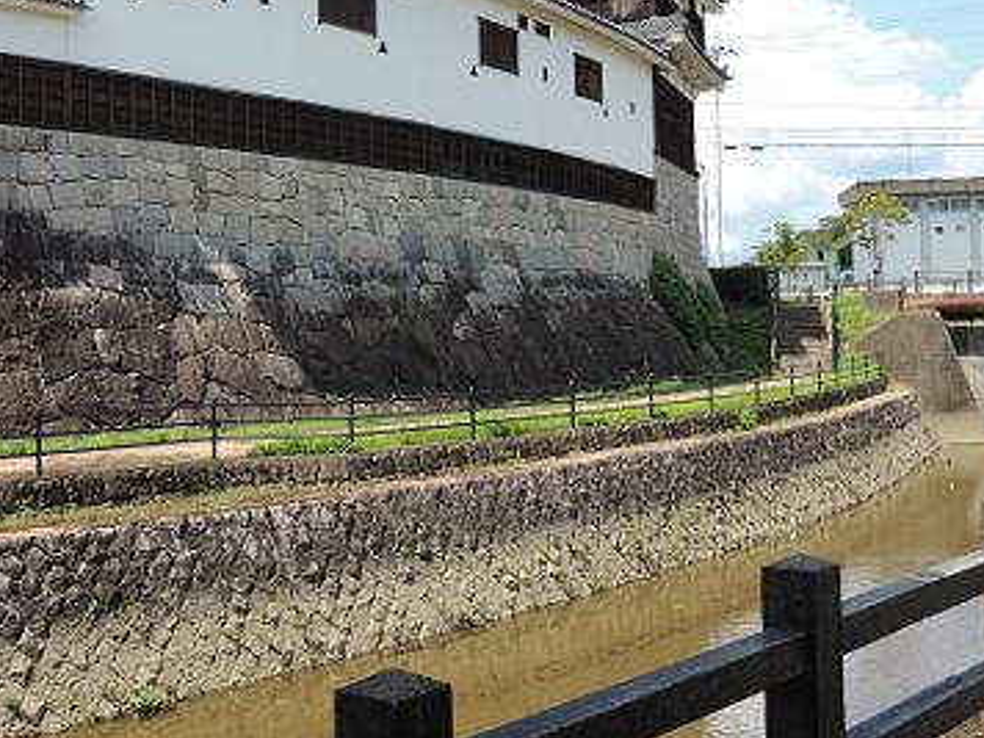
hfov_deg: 38.9
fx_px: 1393
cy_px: 263
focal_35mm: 49
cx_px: 459
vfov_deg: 29.5
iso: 100
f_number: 3.3
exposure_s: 1/640
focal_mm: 6.2
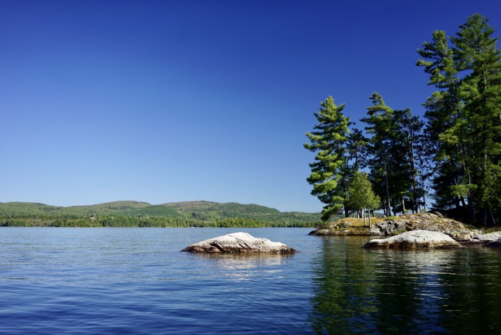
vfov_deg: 37.9
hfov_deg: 54.4
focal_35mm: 35
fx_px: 487
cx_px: 250
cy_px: 168
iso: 100
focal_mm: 35
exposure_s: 1/160
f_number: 5
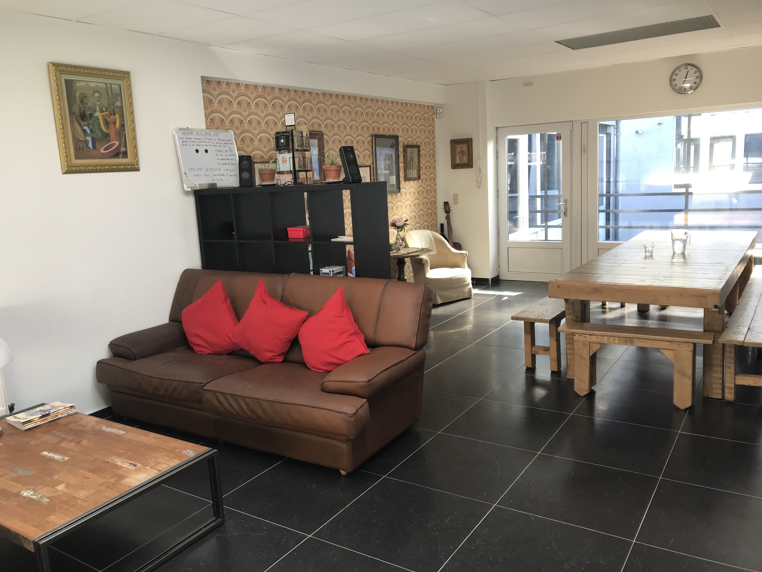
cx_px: 381
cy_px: 286
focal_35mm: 28
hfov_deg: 63.4
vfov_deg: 49.7
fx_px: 616
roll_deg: +3.5
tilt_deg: -9.3
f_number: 1.8
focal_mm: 3.99
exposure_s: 1/100
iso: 32
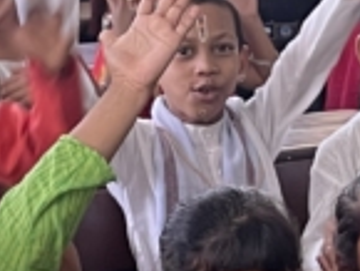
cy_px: 108
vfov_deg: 8.0
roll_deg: -1.7
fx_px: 1926
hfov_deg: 10.5
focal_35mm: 185
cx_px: 400
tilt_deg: -13.4
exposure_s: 1/50
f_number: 1.6
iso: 80
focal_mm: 4.2
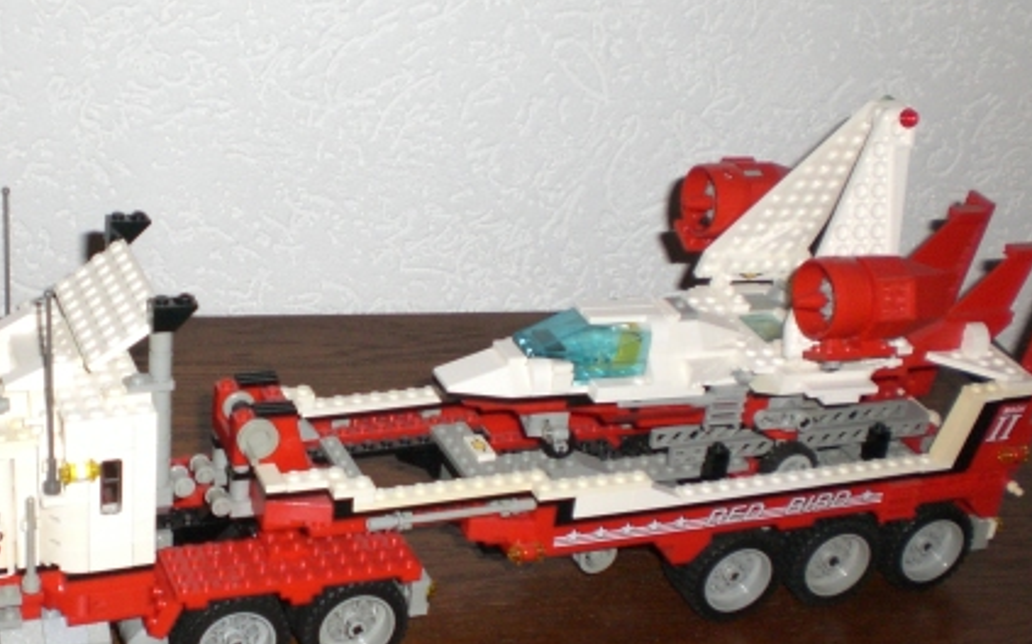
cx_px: 339
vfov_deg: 21.2
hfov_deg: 33.2
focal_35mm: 61
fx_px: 1715
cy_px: 405
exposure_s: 1/60
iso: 200
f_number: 3.1
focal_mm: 6.3
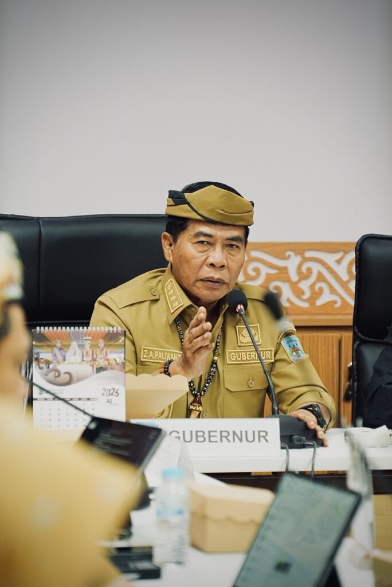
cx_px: 196
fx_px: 2952
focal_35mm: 181
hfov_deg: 7.6
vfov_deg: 11.4
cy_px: 294
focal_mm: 181
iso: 5000
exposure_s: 1/125
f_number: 6.3
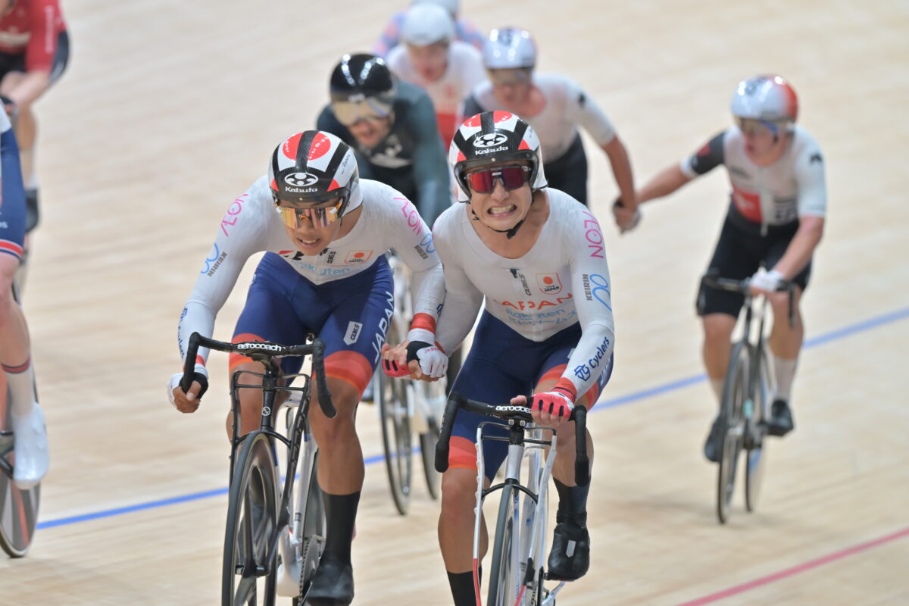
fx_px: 8837
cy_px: 303
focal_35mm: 350
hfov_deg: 5.9
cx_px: 454
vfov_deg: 3.9
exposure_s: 1/400
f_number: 6.3
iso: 1250
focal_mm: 350
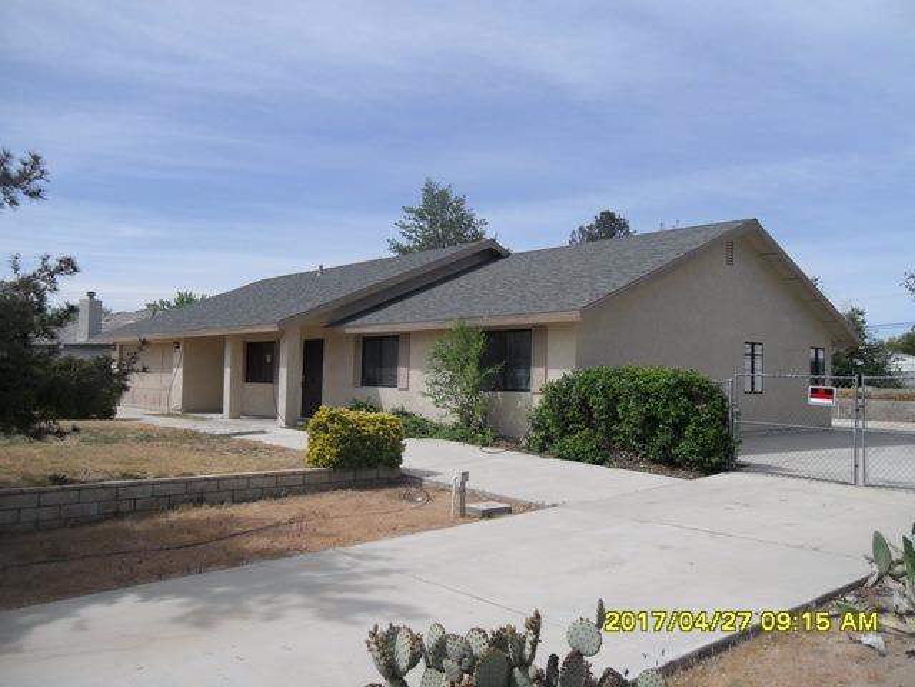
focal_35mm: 28
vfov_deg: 49.7
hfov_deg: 63.4
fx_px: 740
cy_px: 344
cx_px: 458
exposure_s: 1/180
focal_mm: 5
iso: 80
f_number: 9.5
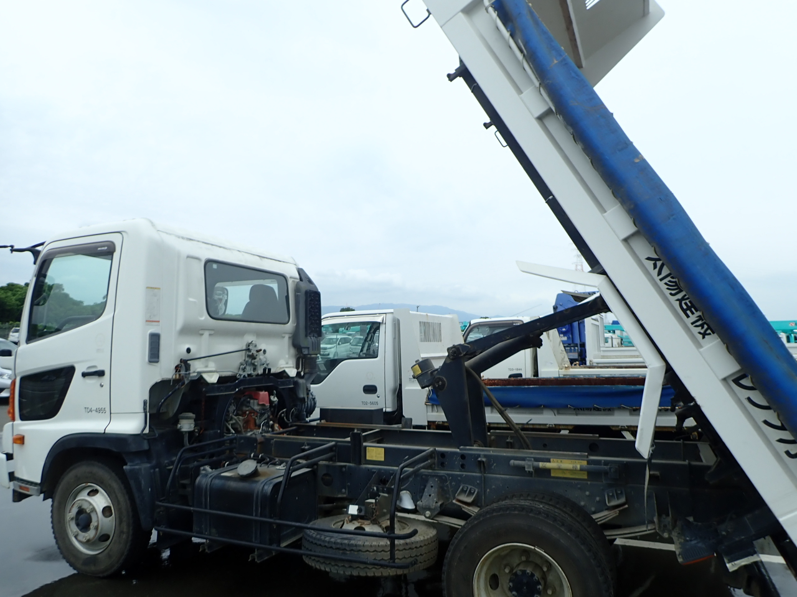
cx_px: 398
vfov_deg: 54.9
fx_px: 576
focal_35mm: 25
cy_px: 298
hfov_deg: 69.4
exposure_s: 1/160
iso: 100
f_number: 8
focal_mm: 4.5
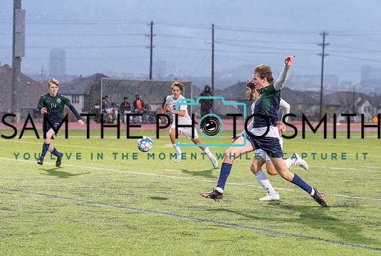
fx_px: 1232
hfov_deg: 17.5
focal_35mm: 116
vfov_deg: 11.9
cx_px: 295
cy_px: 137
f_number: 2.8
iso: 5000
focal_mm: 70
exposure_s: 1/1250
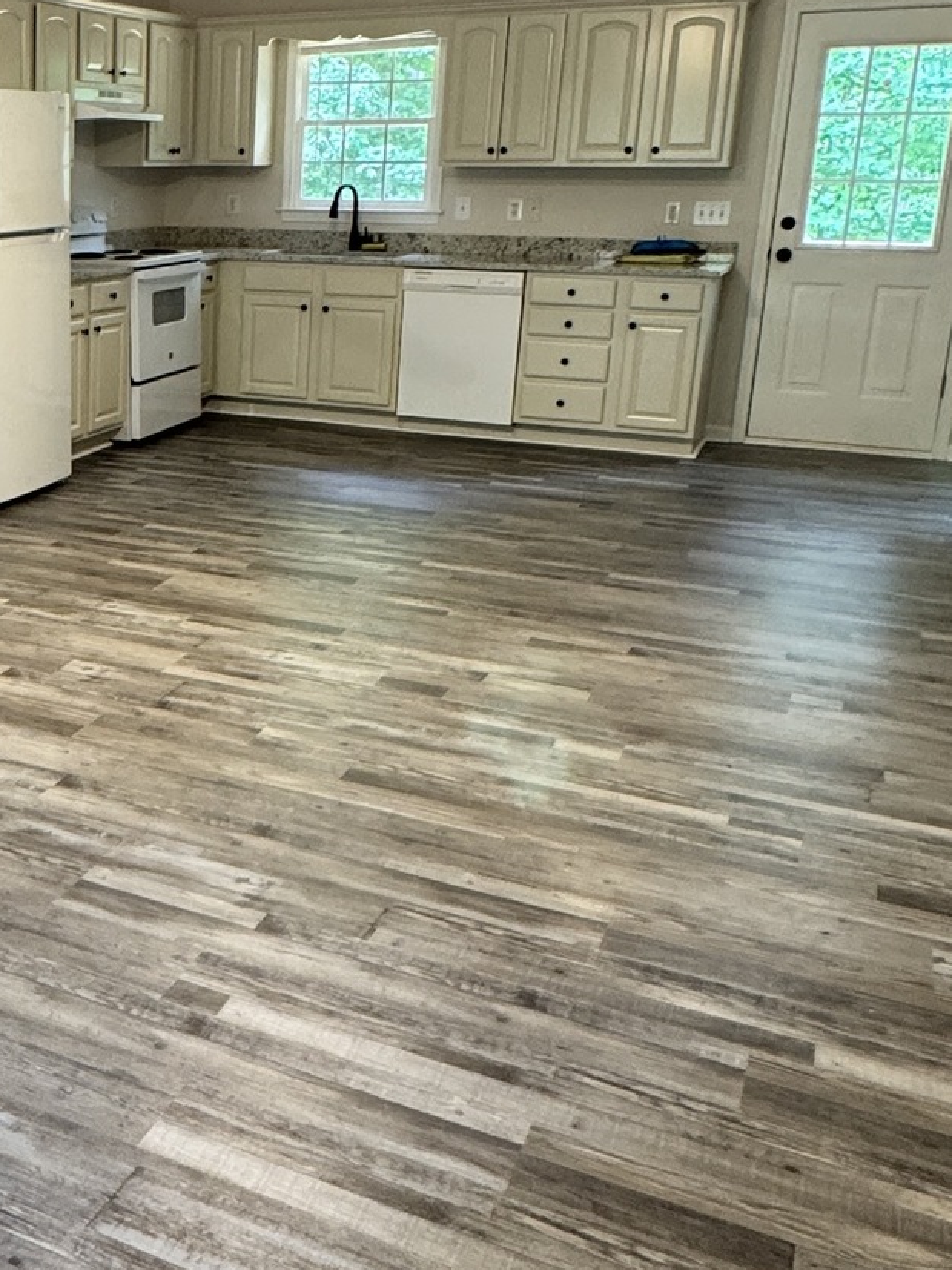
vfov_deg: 47.7
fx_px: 1430
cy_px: 544
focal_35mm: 39
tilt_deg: -15.2
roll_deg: +0.4
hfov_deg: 34.0
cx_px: 34
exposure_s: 1/60
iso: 320
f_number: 2.2
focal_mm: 2.22
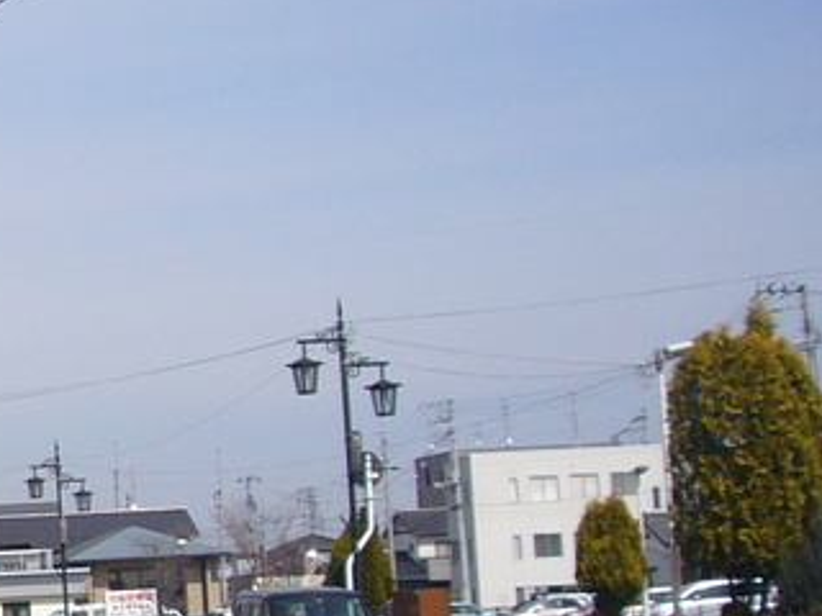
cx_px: -511
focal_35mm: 105
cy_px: 483
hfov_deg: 16.5
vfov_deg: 14.0
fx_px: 2493
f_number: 5.6
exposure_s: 1/500
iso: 80
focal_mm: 4.6
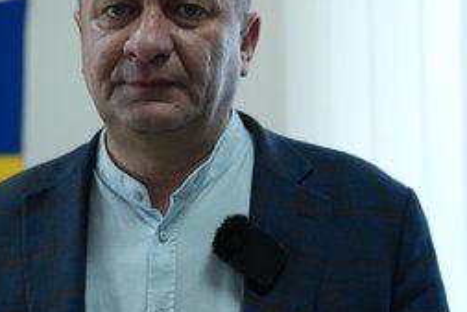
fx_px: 986
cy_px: 93
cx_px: 142
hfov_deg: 26.4
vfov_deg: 17.9
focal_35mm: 76
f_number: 2.8
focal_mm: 48
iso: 1600
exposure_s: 1/50
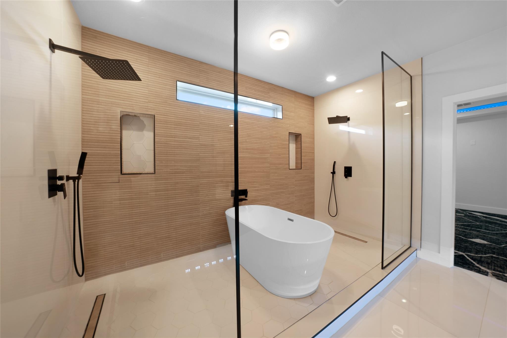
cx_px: 254
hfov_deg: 112.6
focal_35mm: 12
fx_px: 169
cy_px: 169
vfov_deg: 90.1
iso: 200
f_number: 13
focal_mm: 12
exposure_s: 1/1.67
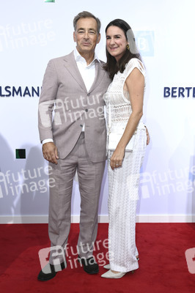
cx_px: 98
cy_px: 146
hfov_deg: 35.0
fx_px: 309
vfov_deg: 50.7
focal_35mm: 38
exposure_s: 1/250
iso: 400
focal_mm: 38
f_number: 6.3
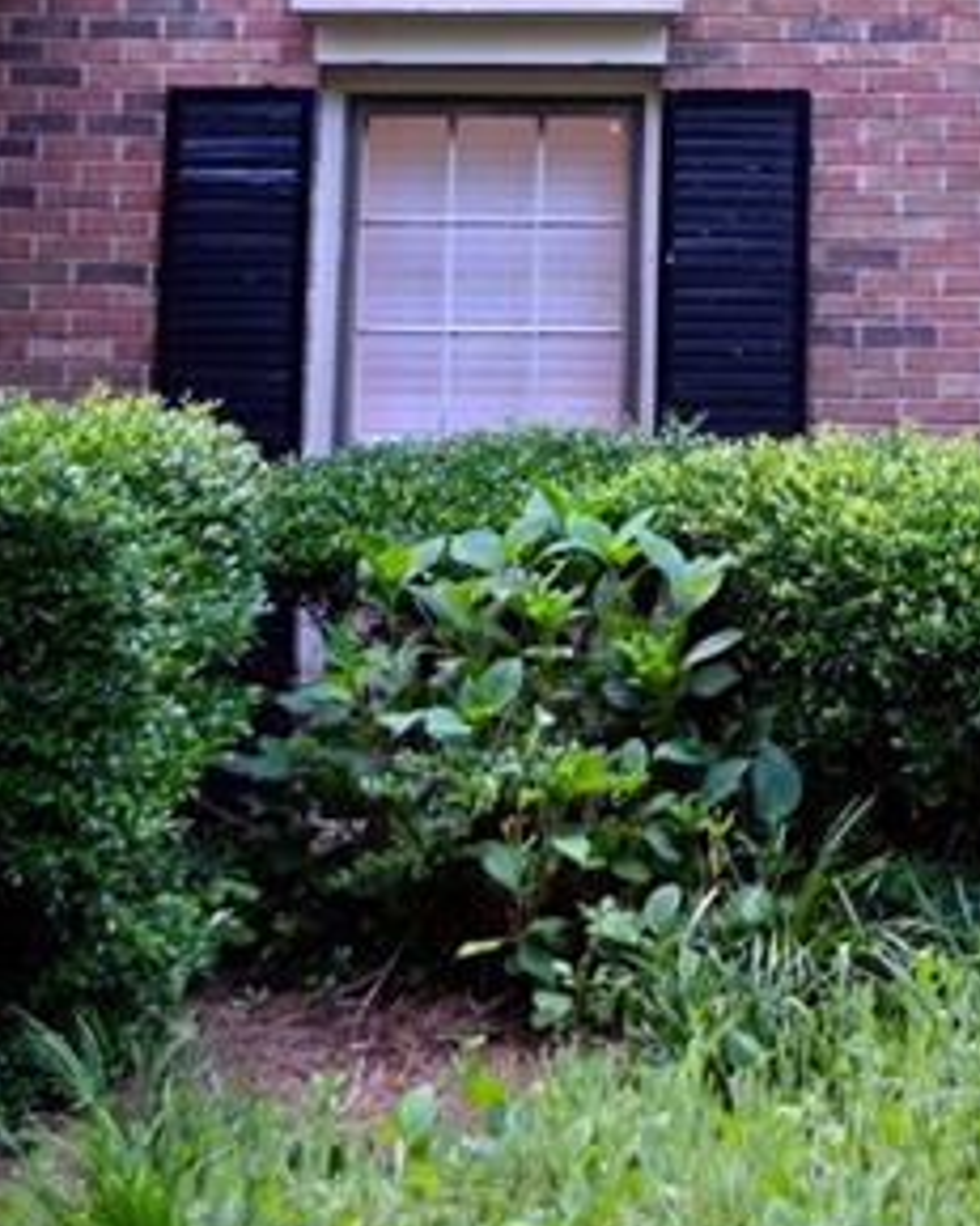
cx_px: 904
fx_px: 2975
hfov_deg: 18.4
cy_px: -144
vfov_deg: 22.0
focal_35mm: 82
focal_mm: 22
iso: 400
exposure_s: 1/80
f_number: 4.5
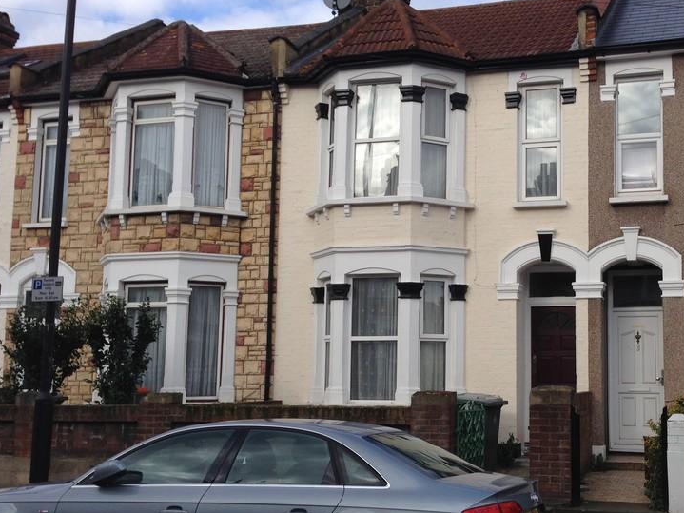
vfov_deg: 30.9
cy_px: 266
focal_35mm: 47
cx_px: 481
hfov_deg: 39.7
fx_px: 929
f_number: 2.4
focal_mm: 4.12
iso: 50
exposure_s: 1/1043
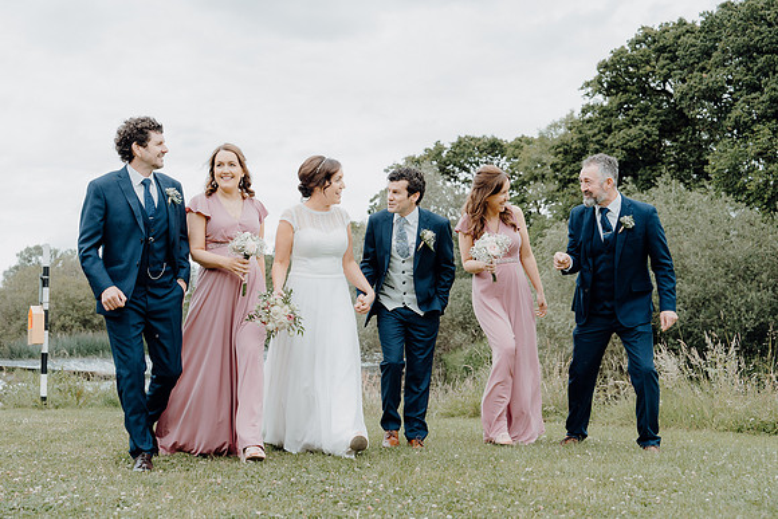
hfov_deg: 41.1
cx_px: 389
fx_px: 1038
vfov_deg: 28.1
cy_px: 260
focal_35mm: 48
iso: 125
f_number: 5
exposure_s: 1/200
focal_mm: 48
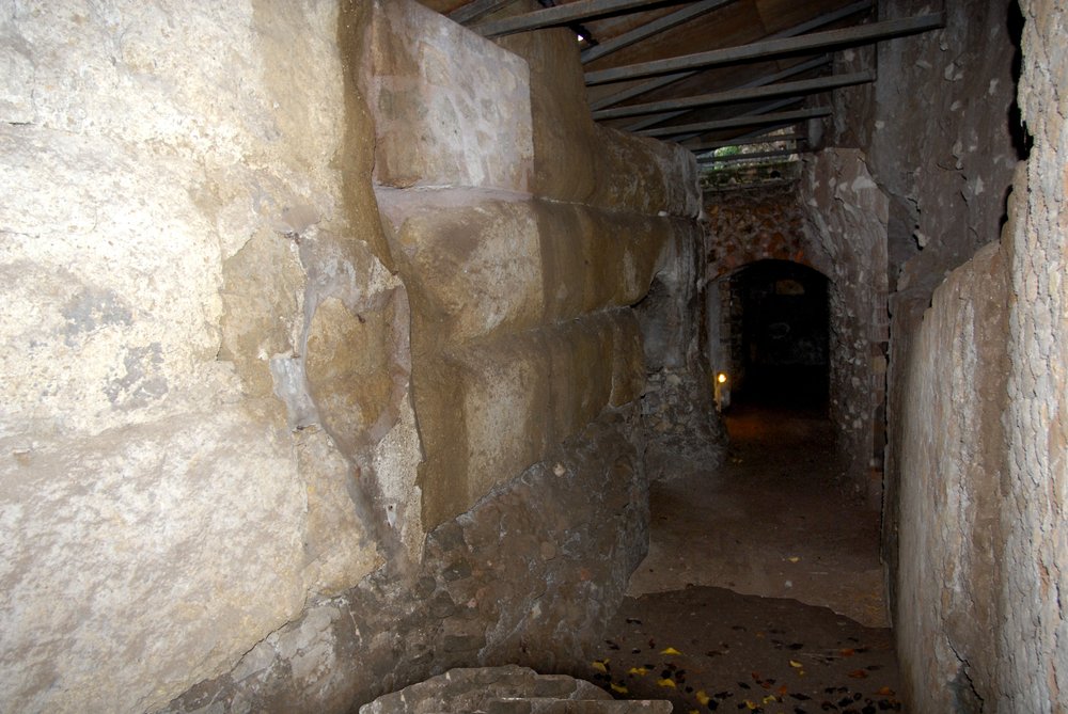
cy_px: 357
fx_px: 624
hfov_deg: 81.1
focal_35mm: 21
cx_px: 534
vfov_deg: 59.6
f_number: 3.5
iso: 200
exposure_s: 1/60
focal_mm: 14
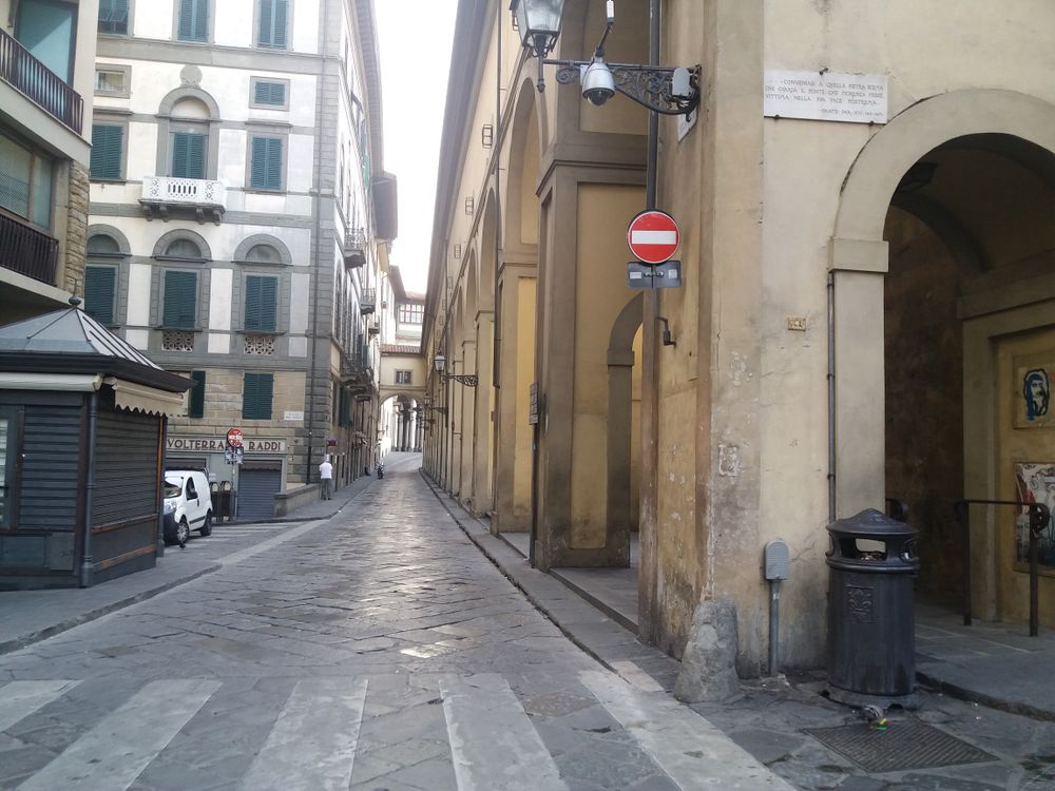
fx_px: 823
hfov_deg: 65.3
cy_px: 396
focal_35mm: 27
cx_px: 528
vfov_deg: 51.4
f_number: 1.9
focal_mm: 3.7
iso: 50
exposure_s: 1/33
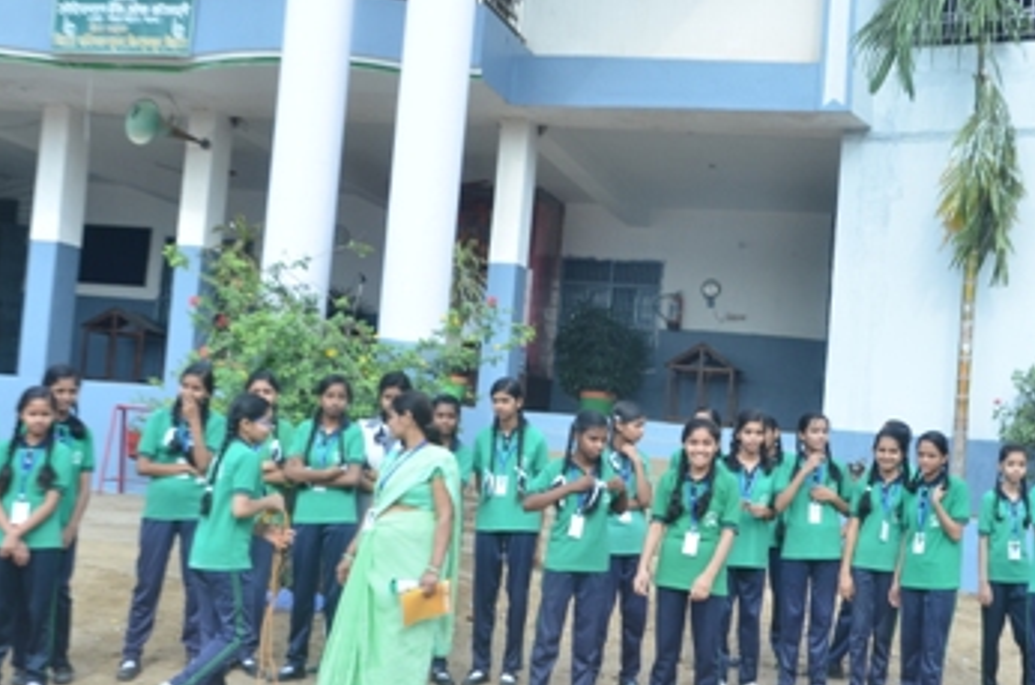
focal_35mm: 47
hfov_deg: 41.6
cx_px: 663
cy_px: 371
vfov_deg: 28.5
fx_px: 1348
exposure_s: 1/200
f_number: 8
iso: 500
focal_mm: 22
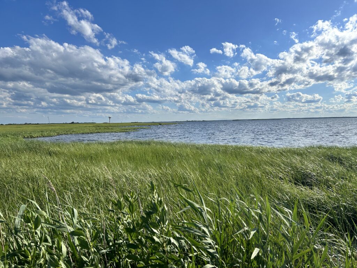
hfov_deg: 67.3
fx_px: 268
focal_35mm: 26
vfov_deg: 53.1
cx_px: 178
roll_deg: +1.4
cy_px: 134
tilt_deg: -2.9
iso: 50
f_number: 1.5
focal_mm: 5.7
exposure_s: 1/8000
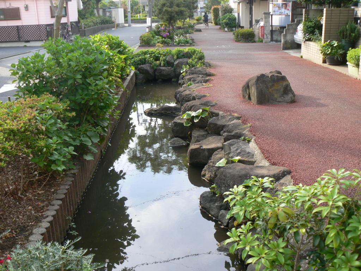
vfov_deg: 39.7
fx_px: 375
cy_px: 136
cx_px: 180
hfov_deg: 51.4
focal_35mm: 36
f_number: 4
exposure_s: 1/100
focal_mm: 6
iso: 80
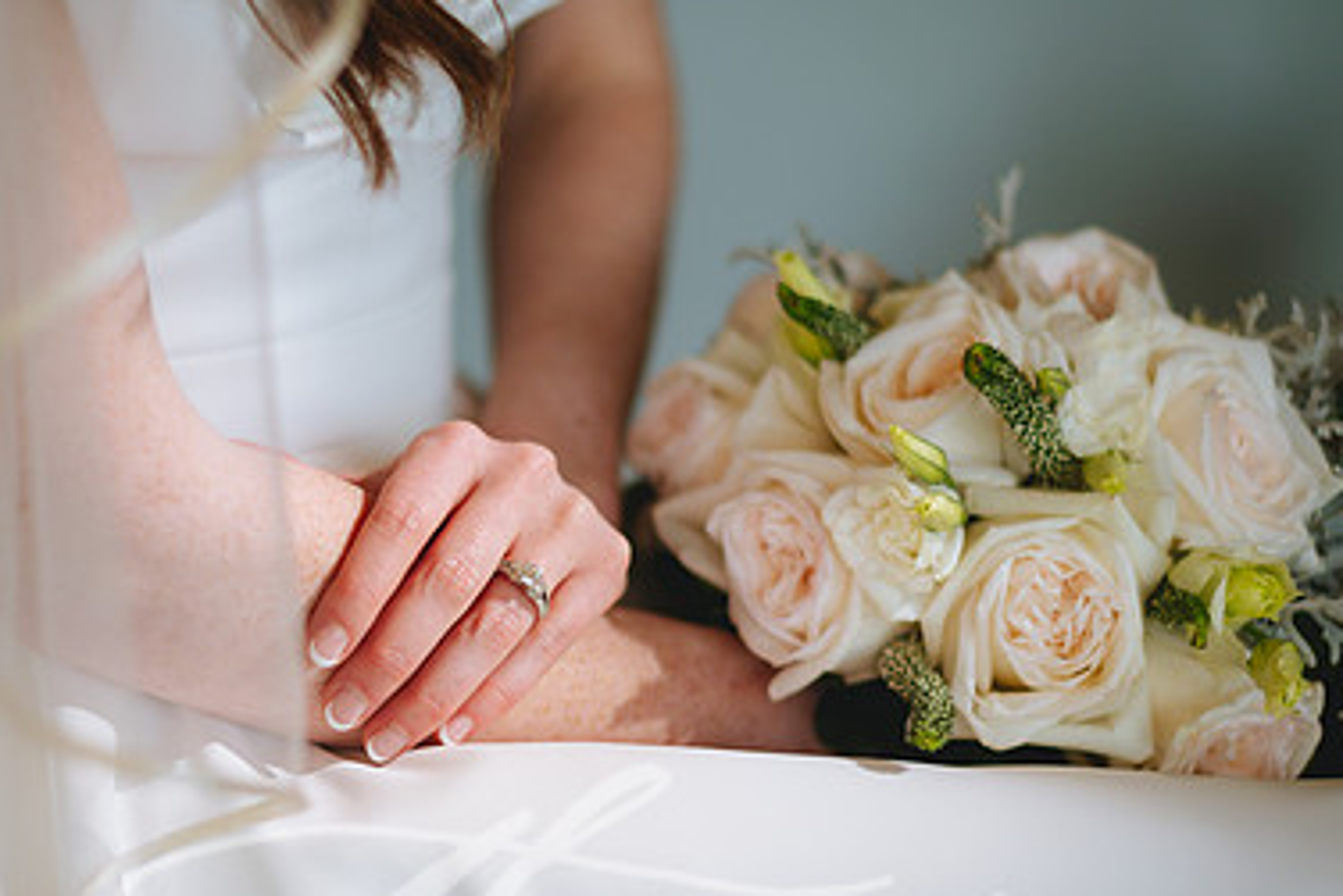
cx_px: 464
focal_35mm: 77
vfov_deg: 17.7
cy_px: 564
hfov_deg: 26.2
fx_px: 2873
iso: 250
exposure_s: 1/250
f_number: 2
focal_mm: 50
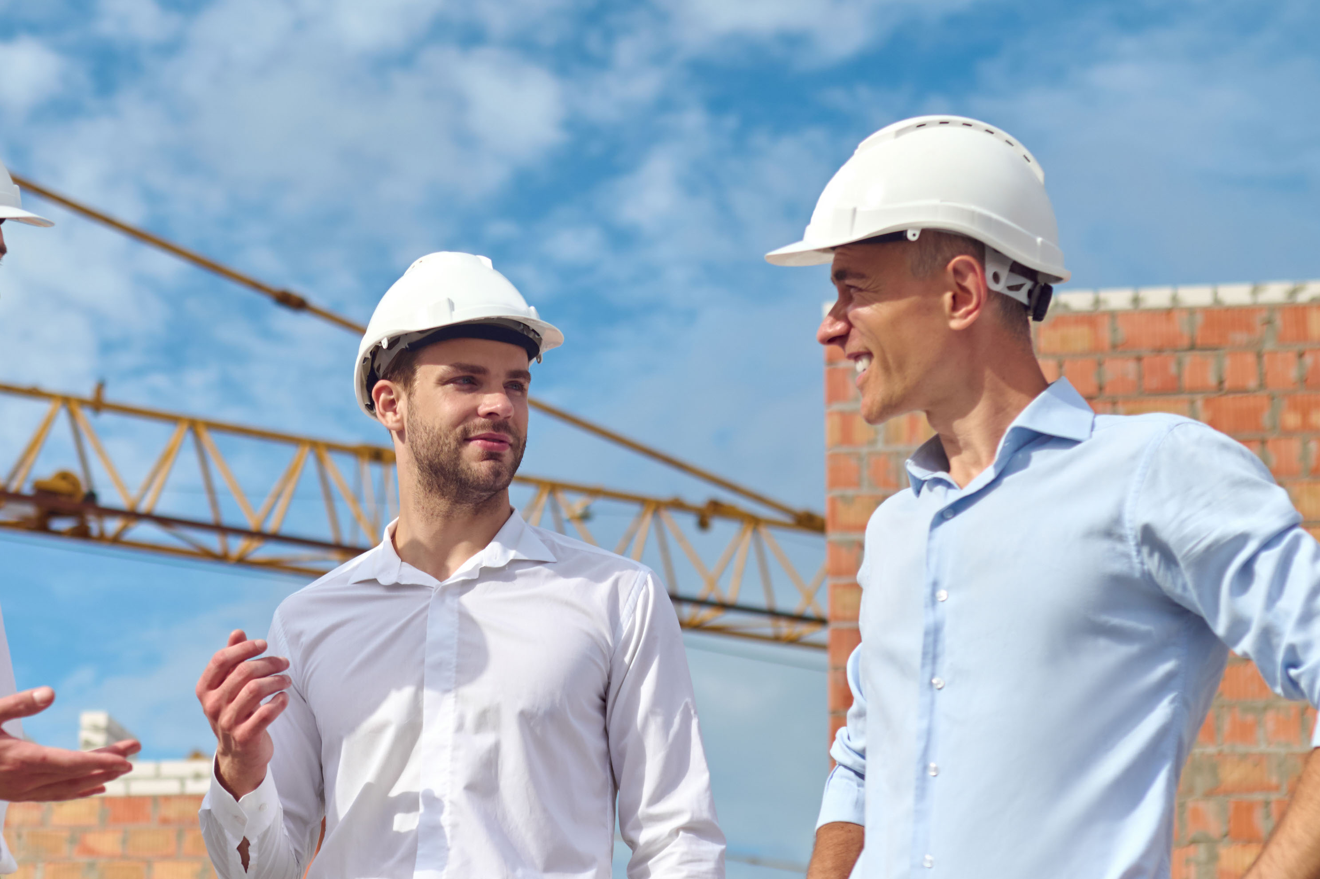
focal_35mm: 71
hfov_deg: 28.3
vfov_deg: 18.9
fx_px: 2602
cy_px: 735
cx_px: 436
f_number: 2.5
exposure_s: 1/8000
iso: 200
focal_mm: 35
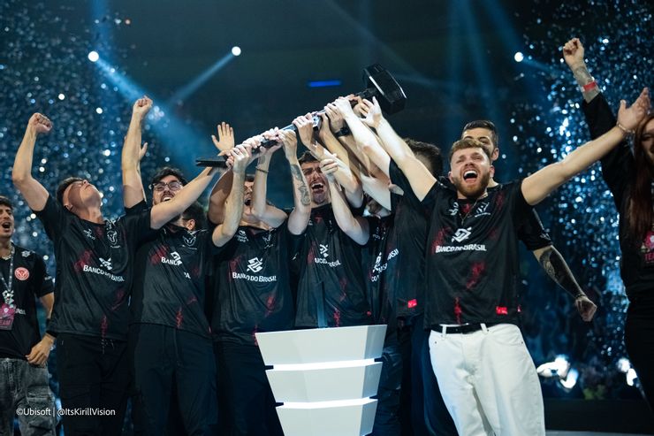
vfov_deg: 24.0
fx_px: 1024
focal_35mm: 56
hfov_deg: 35.4
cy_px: 229
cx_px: 290
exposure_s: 1/800
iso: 2500
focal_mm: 50
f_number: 1.8
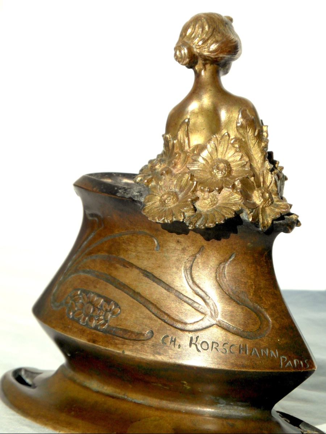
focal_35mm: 178
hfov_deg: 8.3
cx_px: 163
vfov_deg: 11.1
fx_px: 2235
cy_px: 217
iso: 80
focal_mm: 28.9
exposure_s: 1/750
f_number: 5.6
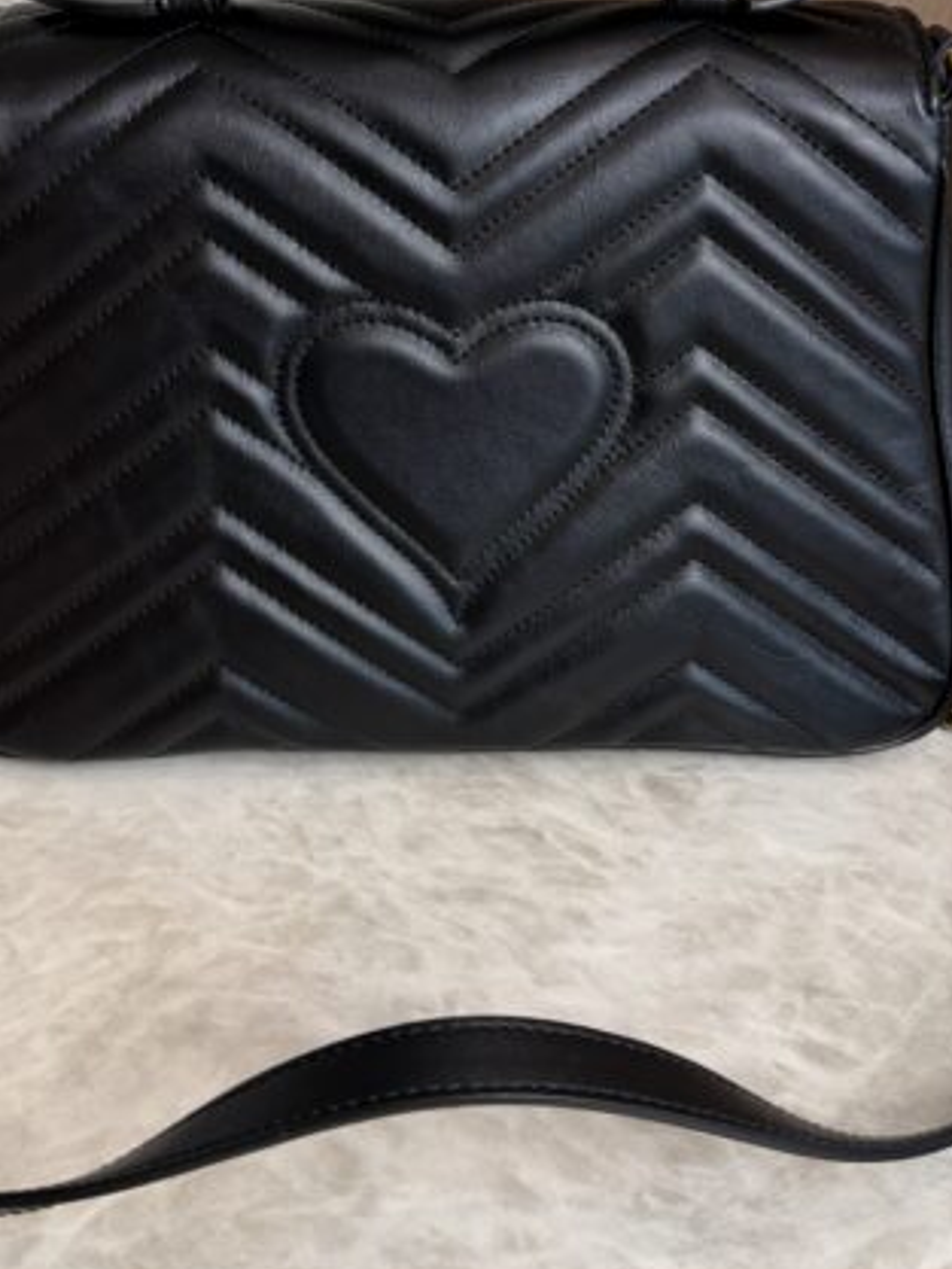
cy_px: 438
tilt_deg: -27.8
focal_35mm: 46
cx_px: 423
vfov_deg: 40.8
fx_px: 1686
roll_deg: -0.9
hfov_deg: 31.5
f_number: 1.78
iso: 100
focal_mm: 6.76
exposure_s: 1/120
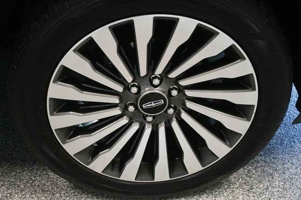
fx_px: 435
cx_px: 150
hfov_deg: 38.2
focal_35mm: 52
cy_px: 100
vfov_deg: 26.0
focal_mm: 35
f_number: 4.2
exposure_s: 1/125
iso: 2800
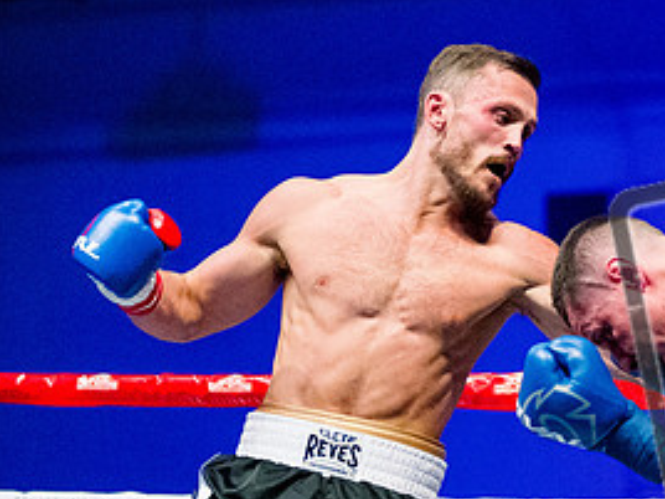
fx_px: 3400
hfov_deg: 11.1
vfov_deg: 8.4
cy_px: 200
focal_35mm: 177
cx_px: 665
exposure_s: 1/1600
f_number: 1.4
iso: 6400
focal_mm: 50
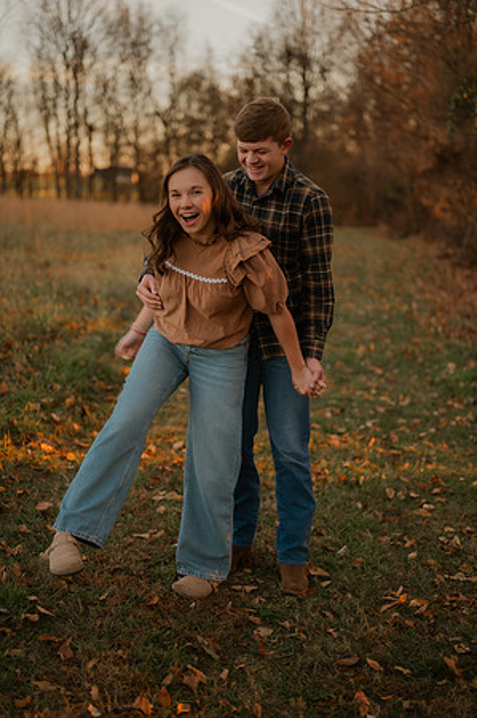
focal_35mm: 50
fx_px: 996
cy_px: 359
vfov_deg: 39.6
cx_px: 238
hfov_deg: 26.9
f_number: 1.8
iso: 100
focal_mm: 50
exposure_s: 1/125
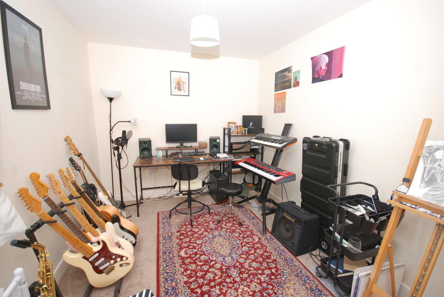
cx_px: 222
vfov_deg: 77.5
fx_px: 185
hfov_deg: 100.3
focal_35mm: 15
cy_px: 148
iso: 400
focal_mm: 10
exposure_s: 1/60
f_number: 4
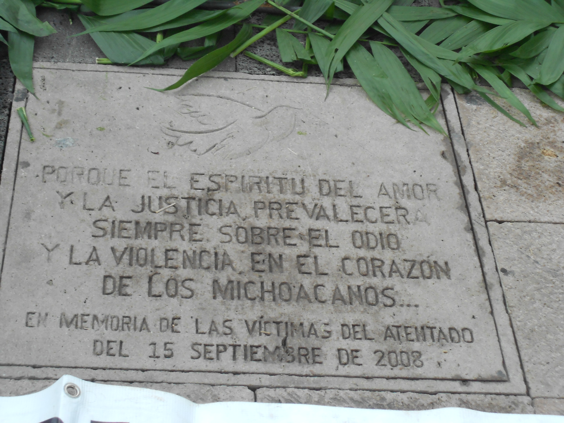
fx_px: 2118
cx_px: 282
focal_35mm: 130
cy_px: 212
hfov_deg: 15.2
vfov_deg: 11.4
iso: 160
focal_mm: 23
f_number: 6.5
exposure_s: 1/60
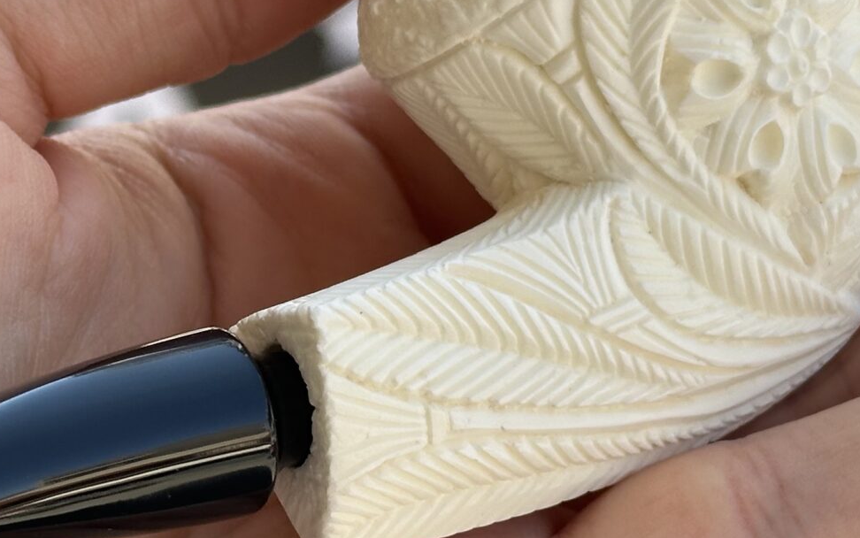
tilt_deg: -21.5
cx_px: 257
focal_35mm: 134
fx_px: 3141
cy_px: 278
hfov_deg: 15.5
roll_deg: -0.4
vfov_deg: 9.8
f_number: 1.78
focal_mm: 6.86
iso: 64
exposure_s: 1/704
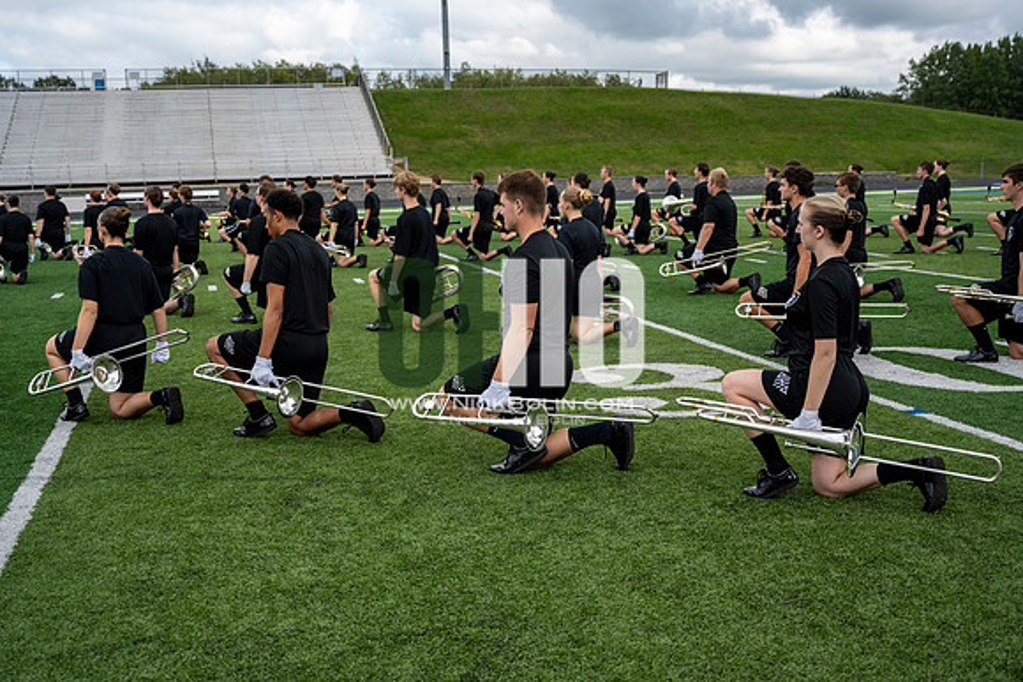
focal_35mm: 42
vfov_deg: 31.9
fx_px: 1194
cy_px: 341
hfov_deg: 46.4
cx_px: 512
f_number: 4
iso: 250
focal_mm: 42
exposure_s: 1/800
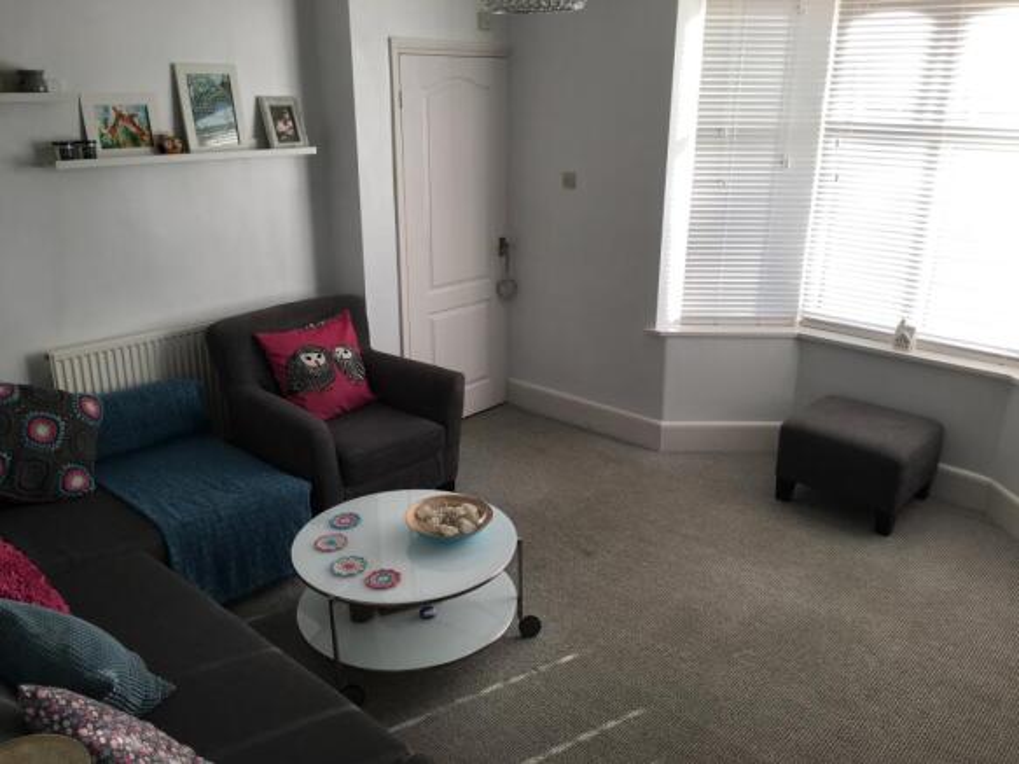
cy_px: 382
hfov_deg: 61.7
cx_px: 510
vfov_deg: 48.2
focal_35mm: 29
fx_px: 854
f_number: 2.2
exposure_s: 1/100
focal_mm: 4.15
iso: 25
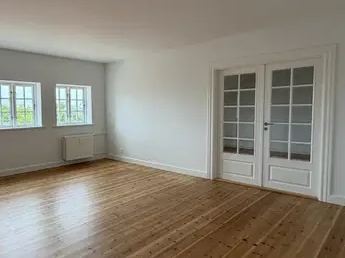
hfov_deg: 65.1
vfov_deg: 53.0
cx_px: 108
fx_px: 259
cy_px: 127
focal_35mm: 26
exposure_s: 1/121
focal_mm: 2.22
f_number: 2.2
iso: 125
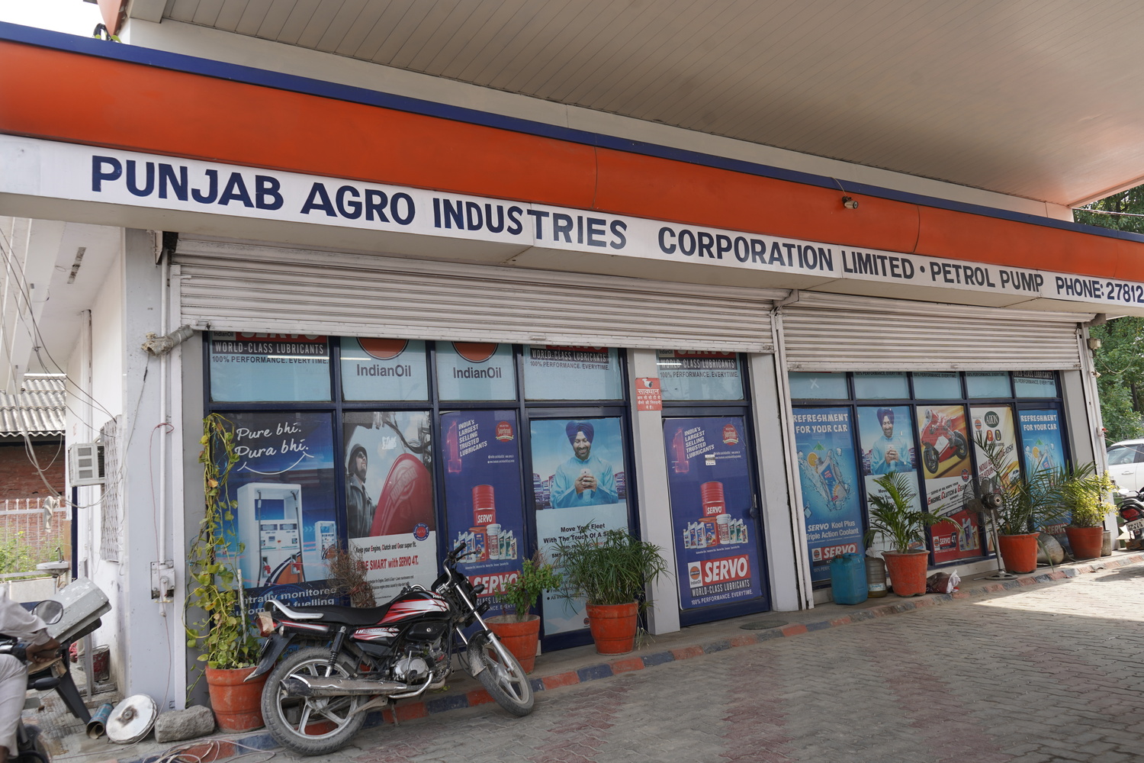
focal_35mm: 28
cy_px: 382
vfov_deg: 46.4
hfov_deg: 65.5
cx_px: 572
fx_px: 890
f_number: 7.1
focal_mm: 28
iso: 200
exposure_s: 1/125
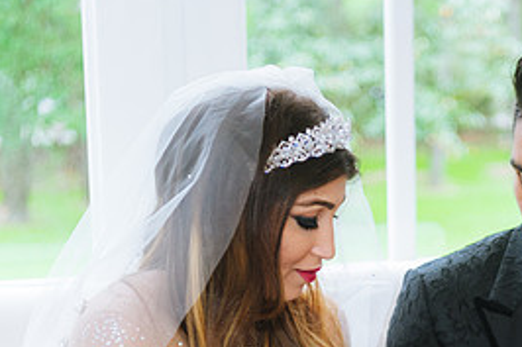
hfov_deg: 16.9
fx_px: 1739
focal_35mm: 120
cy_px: 372
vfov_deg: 11.3
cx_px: 426
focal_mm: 55
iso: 800
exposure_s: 1/200
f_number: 2.8
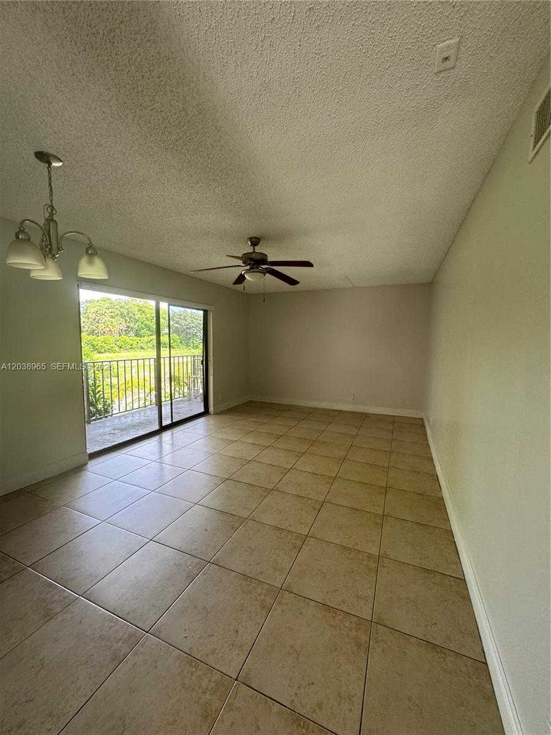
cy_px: 368
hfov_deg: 85.7
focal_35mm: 14
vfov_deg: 102.1
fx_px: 297
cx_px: 276
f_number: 2.2
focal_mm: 2.22
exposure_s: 1/99
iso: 160
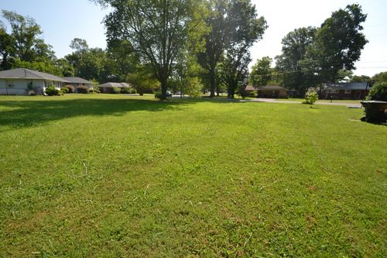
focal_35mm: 15
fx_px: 161
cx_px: 194
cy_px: 129
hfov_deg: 100.4
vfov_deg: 77.3
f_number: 8
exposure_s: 1/250
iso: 100
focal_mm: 10
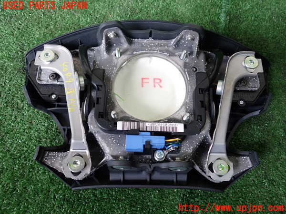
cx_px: 143
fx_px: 248
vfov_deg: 46.8
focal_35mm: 30
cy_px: 107
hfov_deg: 60.0
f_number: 2.3
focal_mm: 5.4
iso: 200
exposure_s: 1/60
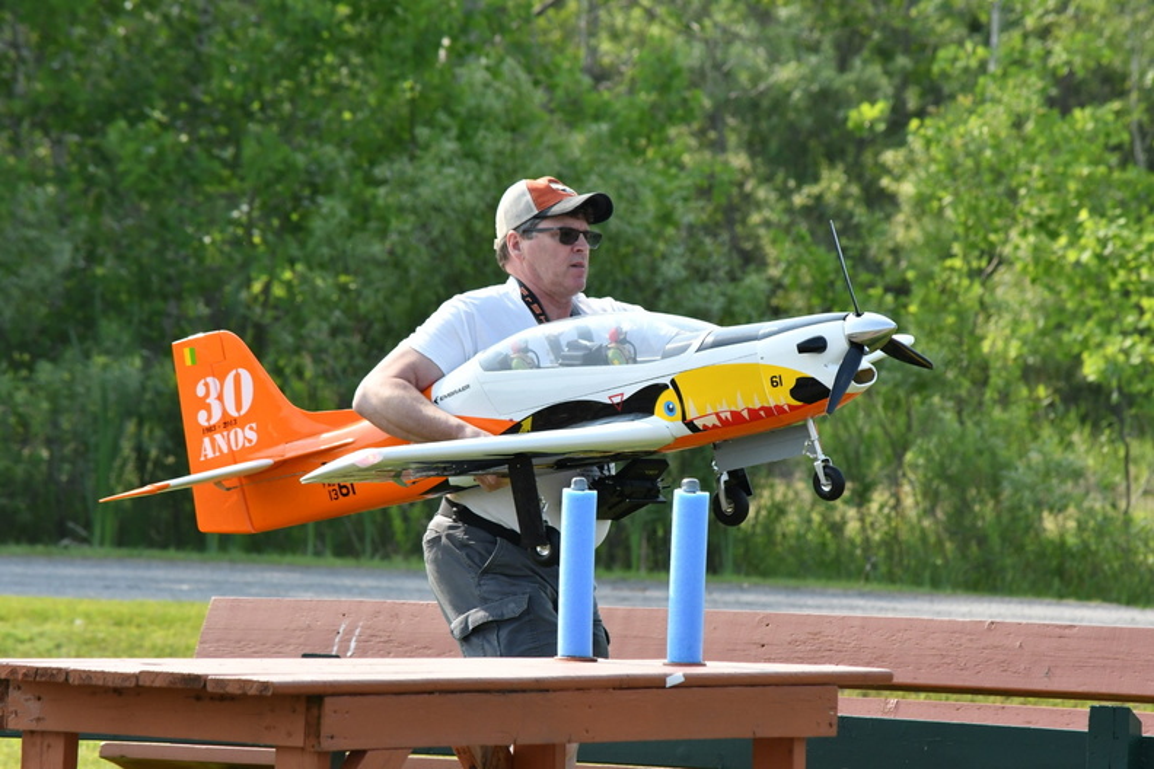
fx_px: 10578
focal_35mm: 330
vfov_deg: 4.2
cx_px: 577
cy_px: 384
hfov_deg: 6.2
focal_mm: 220
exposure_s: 1/800
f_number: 10
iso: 800
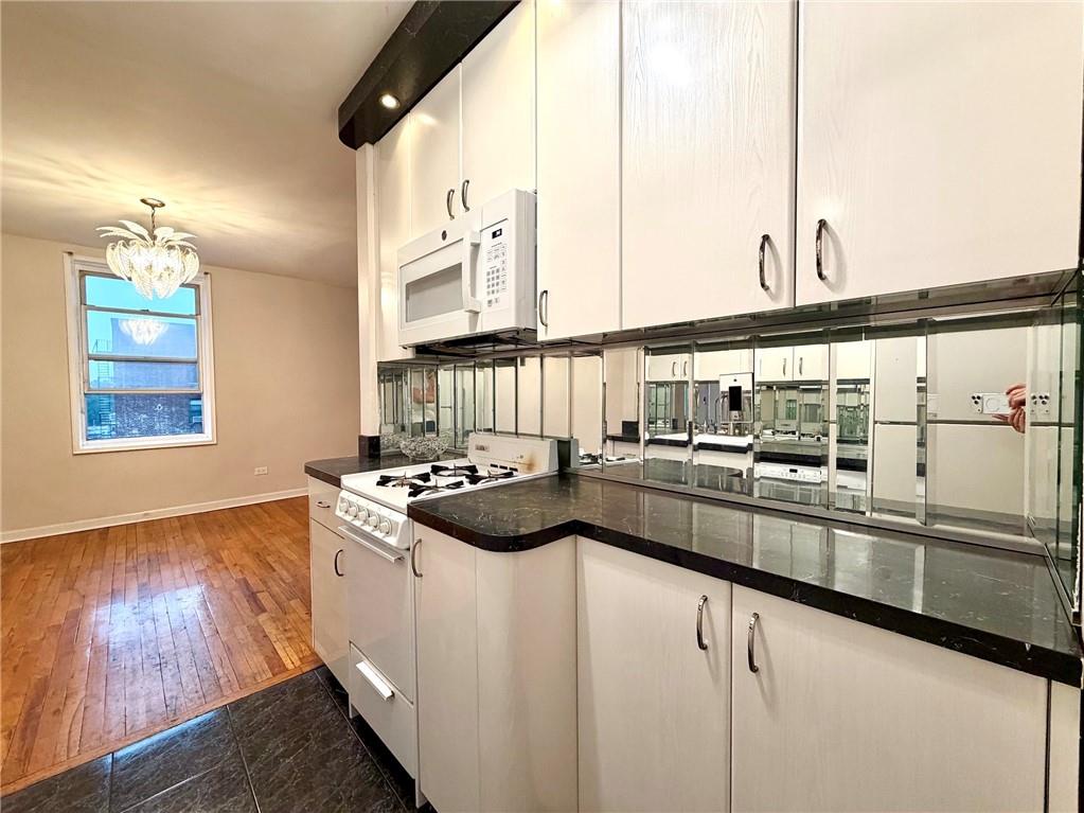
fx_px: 438
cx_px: 542
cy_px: 406
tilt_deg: -4.1
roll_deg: +1.1
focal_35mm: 14
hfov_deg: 102.1
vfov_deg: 85.7
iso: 250
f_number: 2.2
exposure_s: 1/120
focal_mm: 2.22
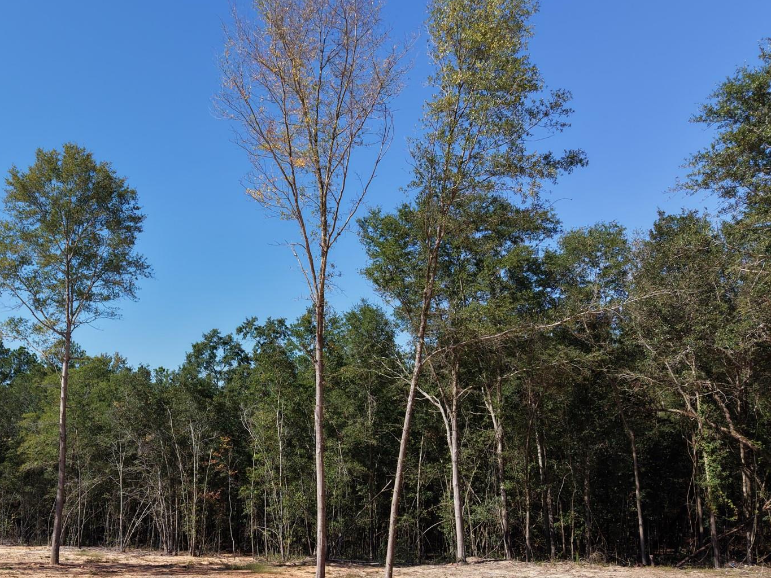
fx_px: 802
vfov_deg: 39.1
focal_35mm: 36
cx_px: 237
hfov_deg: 50.1
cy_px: 392
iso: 150
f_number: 1.8
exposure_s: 1/500
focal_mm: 8.67
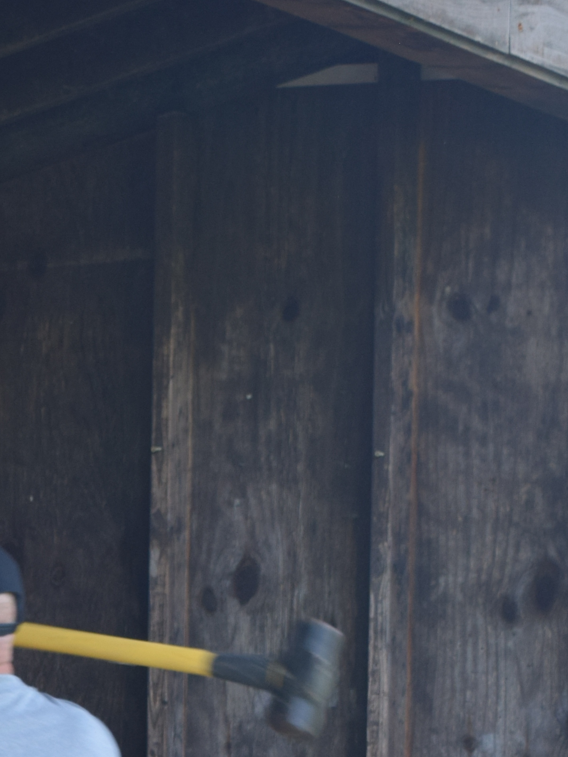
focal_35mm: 181
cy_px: 1060
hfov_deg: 8.1
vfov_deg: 10.6
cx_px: -86
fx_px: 3960
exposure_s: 1/160
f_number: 6.3
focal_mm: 40
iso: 400
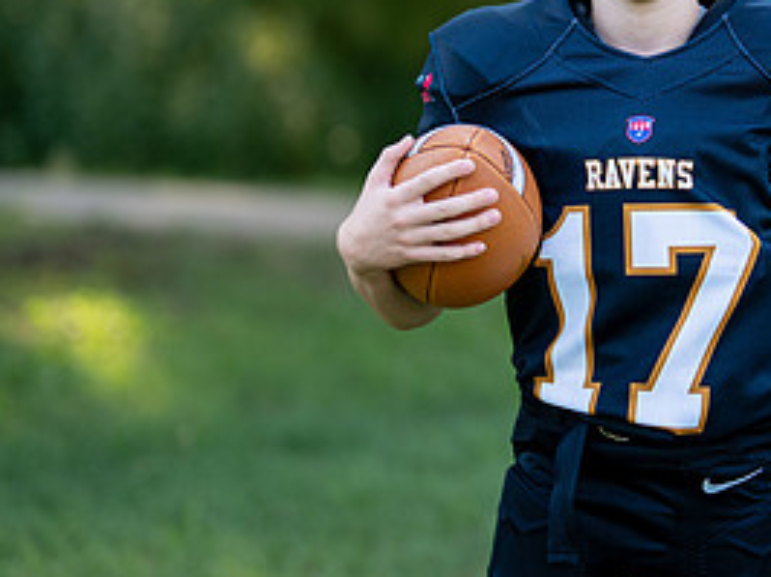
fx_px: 3071
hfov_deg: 14.2
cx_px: 717
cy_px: 102
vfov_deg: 10.7
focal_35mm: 138
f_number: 1.2
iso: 100
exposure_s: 1/1250
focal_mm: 50
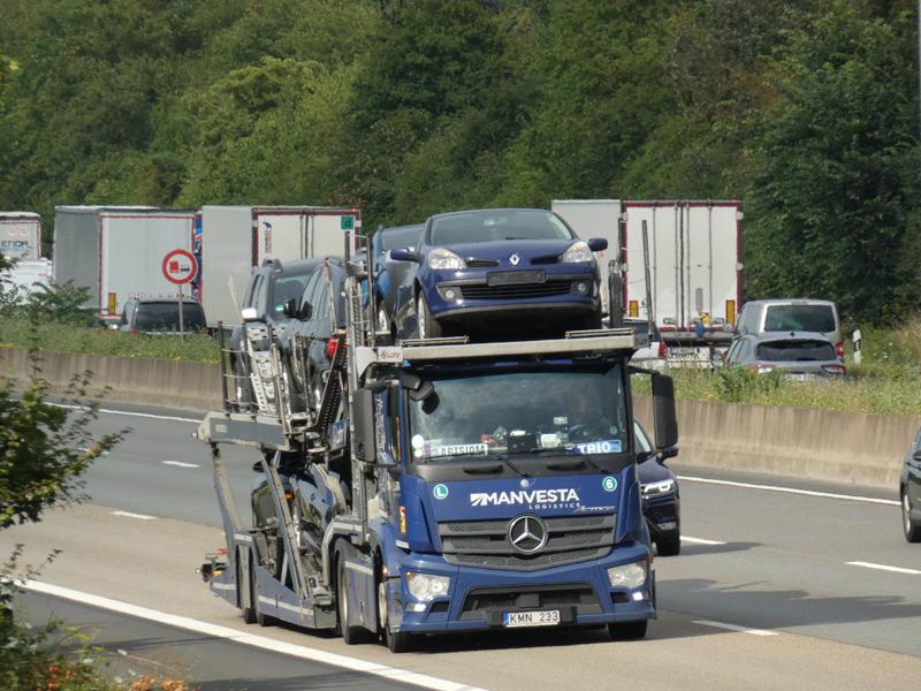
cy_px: 346
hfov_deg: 2.8
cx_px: 460
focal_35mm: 700
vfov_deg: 2.1
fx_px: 18624
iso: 80
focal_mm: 125.5
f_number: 5.6
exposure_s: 1/250
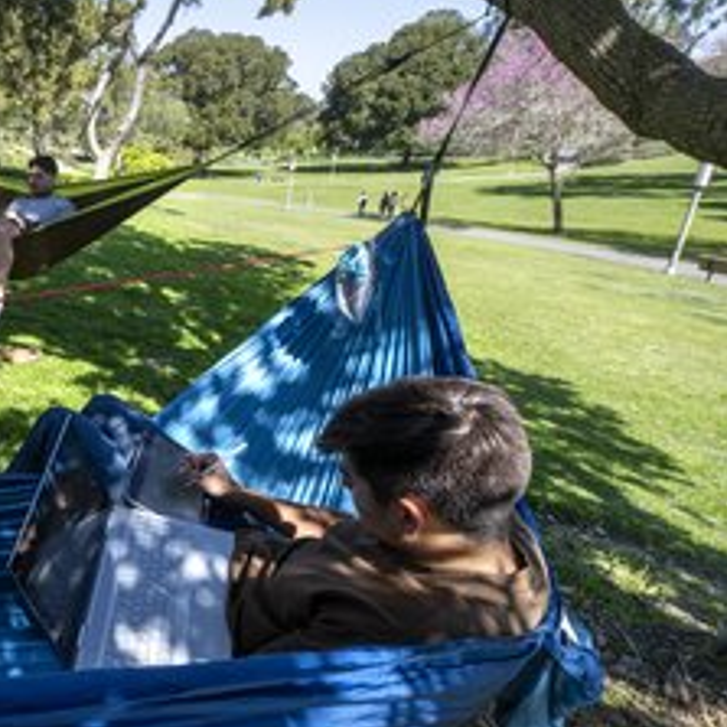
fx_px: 570
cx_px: 46
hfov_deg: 54.6
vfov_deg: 65.0
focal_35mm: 24
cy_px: 355
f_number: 10
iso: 360
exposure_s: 1/320
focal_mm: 15
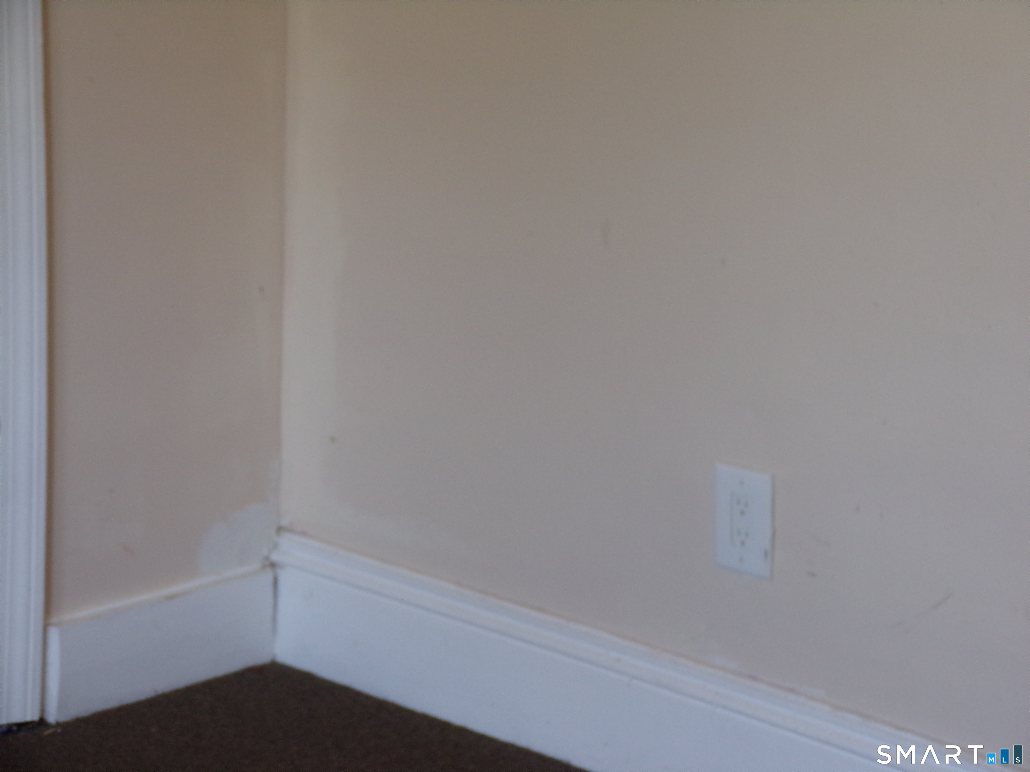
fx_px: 3392
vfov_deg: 13.0
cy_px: 386
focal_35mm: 114
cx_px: 515
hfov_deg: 17.3
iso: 218
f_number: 4.3
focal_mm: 20.4
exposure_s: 1/50
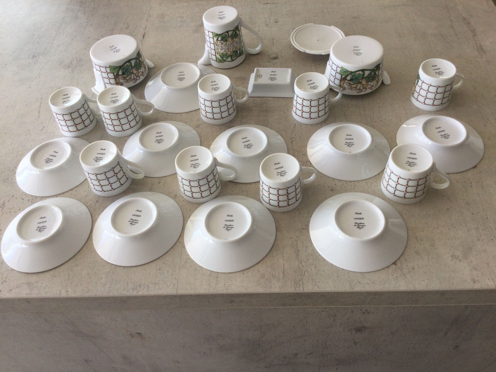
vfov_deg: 45.4
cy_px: 186
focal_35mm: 31
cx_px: 248
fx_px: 444
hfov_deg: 58.4
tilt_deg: -52.4
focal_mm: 3.3
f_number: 2.4
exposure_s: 1/100
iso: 32
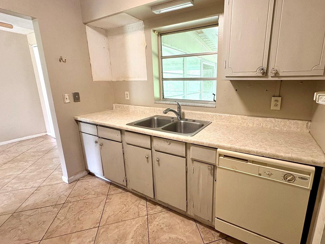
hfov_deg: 90.3
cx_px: 188
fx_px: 160
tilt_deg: -12.1
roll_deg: +0.6
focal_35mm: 17
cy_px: 118
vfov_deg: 74.7
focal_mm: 2.22
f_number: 2.2
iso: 160
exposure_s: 1/60
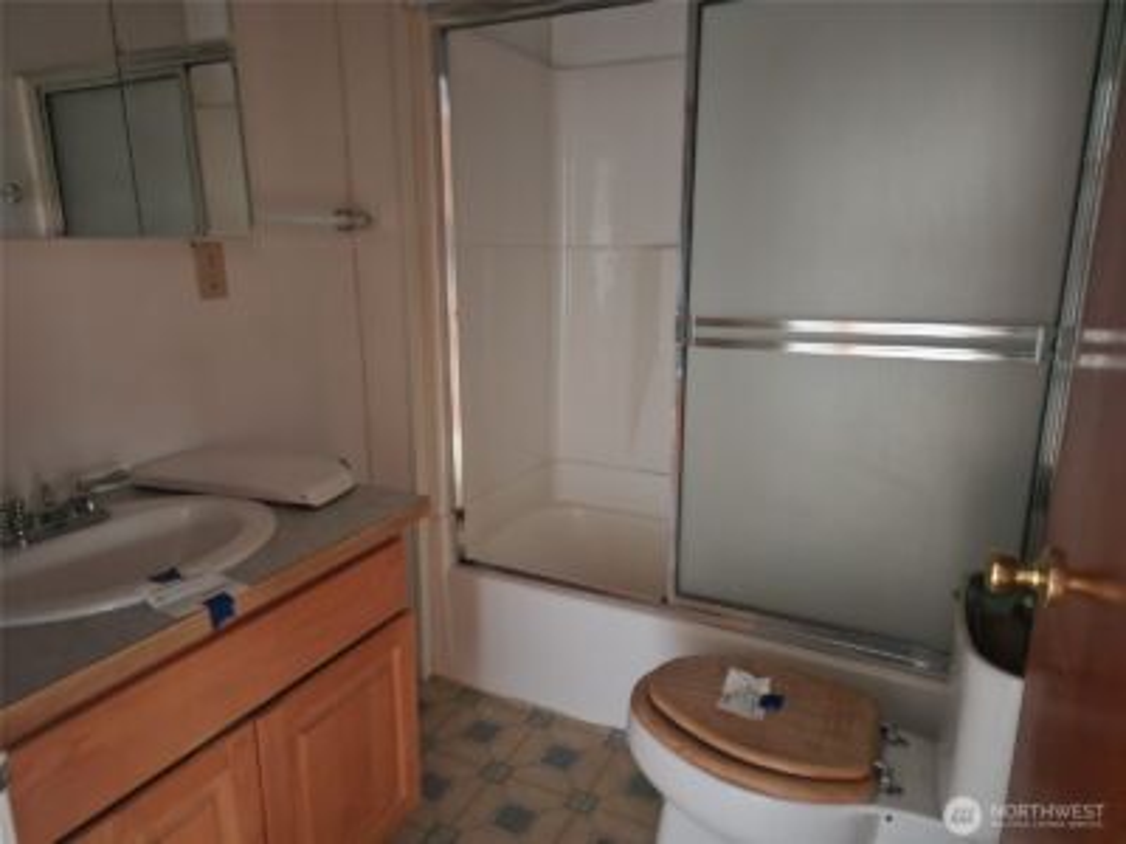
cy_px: 422
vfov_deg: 58.9
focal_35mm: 23
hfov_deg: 73.9
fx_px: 748
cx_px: 563
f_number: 1.8
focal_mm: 5.4
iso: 1250
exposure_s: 1/10
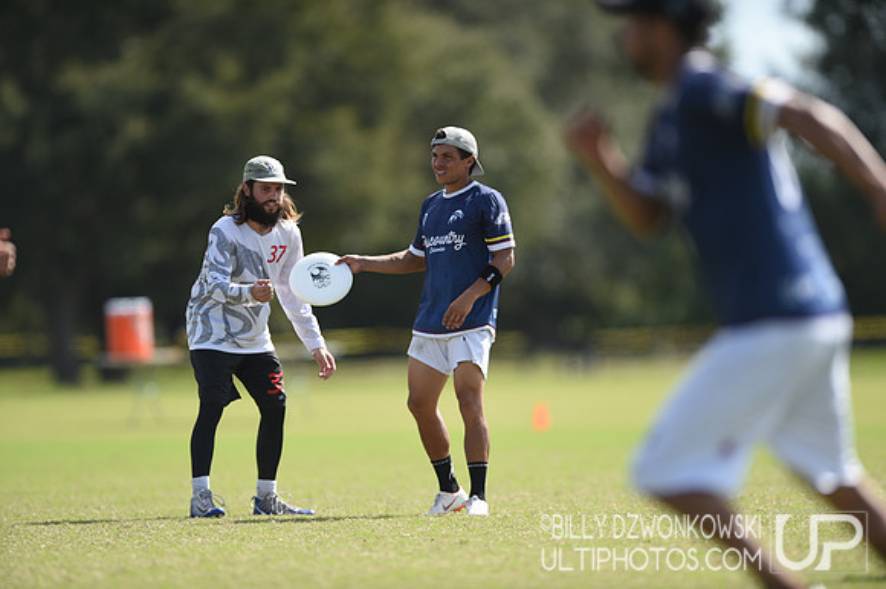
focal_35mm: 400
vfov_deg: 3.4
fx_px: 9838
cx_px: 443
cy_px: 294
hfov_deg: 5.2
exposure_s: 1/2500
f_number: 2.8
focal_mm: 400
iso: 200
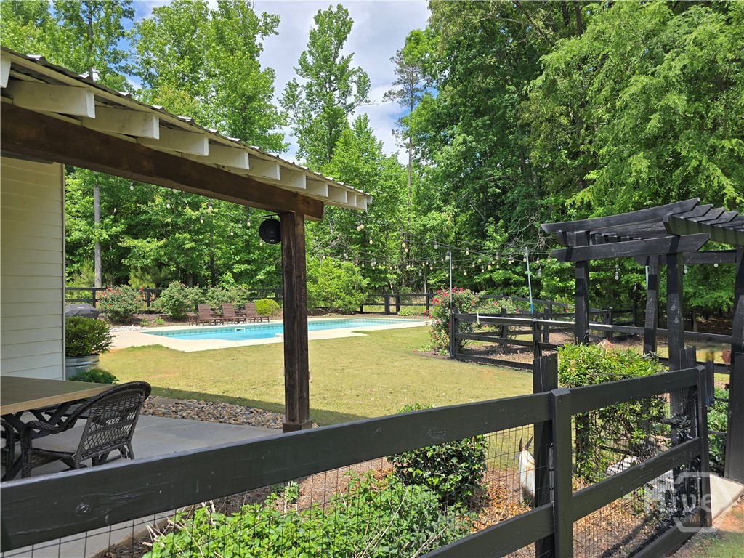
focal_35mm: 23
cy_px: 279
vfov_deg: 58.9
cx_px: 372
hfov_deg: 73.9
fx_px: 494
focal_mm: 6.3
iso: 12
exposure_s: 1/588
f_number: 1.7
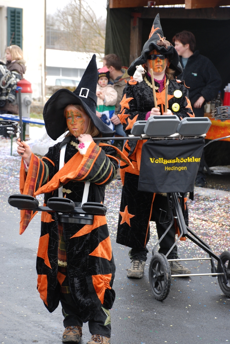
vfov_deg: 18.2
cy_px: 172
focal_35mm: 112
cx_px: 115
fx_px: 1075
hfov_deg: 12.2
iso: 200
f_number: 5.6
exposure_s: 1/125
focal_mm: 75
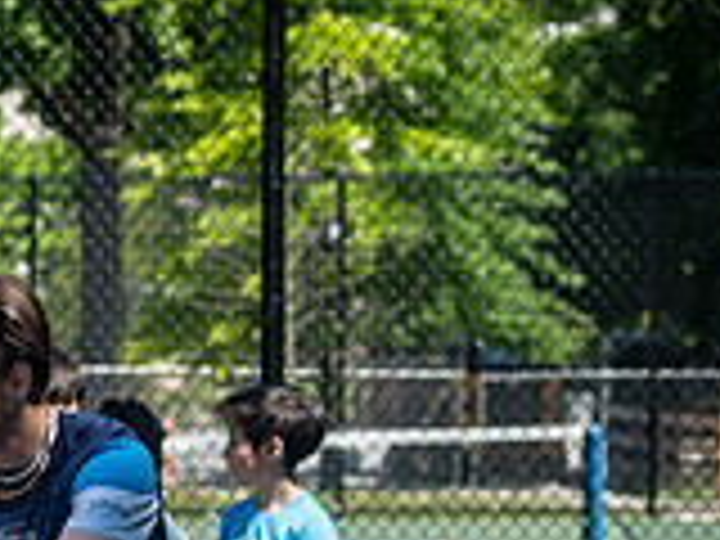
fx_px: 6427
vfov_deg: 4.8
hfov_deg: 6.4
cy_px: 854
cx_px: 128
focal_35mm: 309
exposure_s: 1/800
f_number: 5
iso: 200
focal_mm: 80
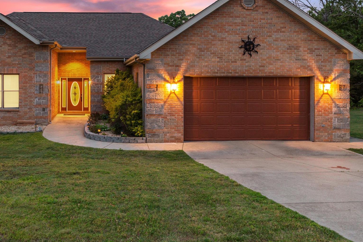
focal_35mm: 36
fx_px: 366
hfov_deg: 51.3
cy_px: 77
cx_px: 110
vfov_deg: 36.1
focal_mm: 14.8
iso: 400
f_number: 8
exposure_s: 1/125
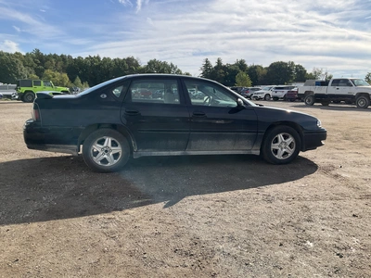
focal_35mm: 29
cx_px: 186
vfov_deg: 48.2
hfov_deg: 61.7
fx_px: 311
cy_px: 139
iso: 25
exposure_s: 1/1675
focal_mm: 3
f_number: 1.8
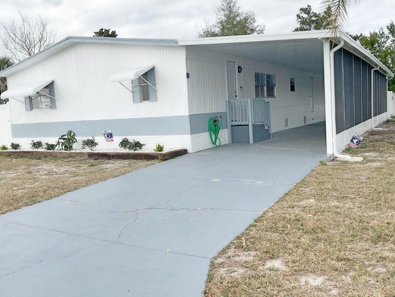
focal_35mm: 29
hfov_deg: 61.7
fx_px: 331
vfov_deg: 48.2
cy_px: 148
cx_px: 198
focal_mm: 3
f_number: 1.8
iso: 16
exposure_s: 1/883
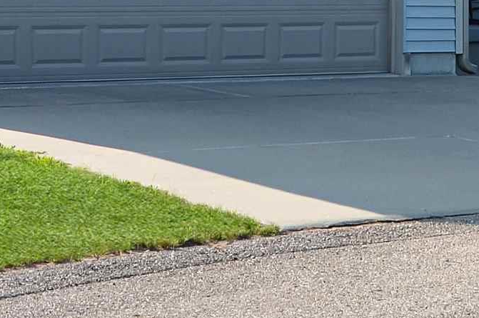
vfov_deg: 9.0
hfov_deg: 13.6
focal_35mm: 151
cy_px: -21
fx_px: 2006
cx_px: 272
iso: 140
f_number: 8
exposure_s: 1/250
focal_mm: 22
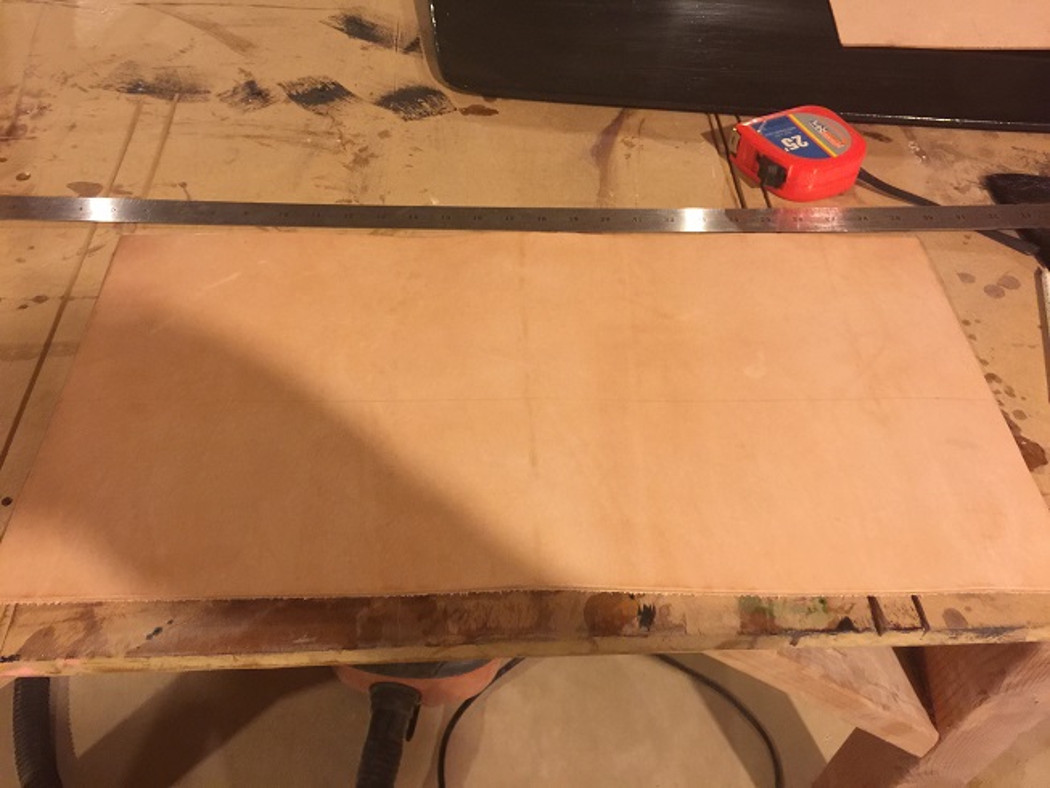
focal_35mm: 29
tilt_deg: -50.1
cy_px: 394
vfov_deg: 48.2
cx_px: 525
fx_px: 880
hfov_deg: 61.7
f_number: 2.2
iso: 80
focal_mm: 4.15
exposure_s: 1/4
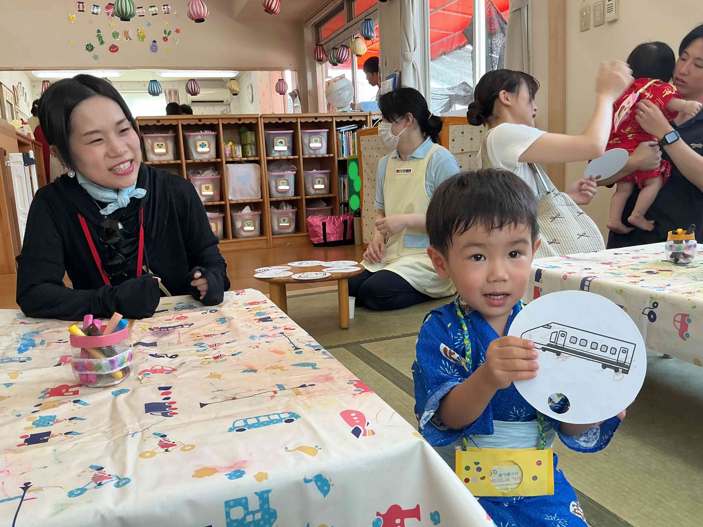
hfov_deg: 60.0
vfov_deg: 46.8
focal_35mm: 30
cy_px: 272
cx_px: 345
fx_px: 609
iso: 64
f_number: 1.8
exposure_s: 1/120
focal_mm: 3
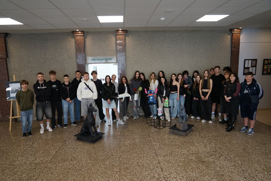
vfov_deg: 53.1
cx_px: 136
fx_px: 181
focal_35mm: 24
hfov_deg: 73.7
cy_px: 90
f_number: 4
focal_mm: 24
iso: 1000
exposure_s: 1/160
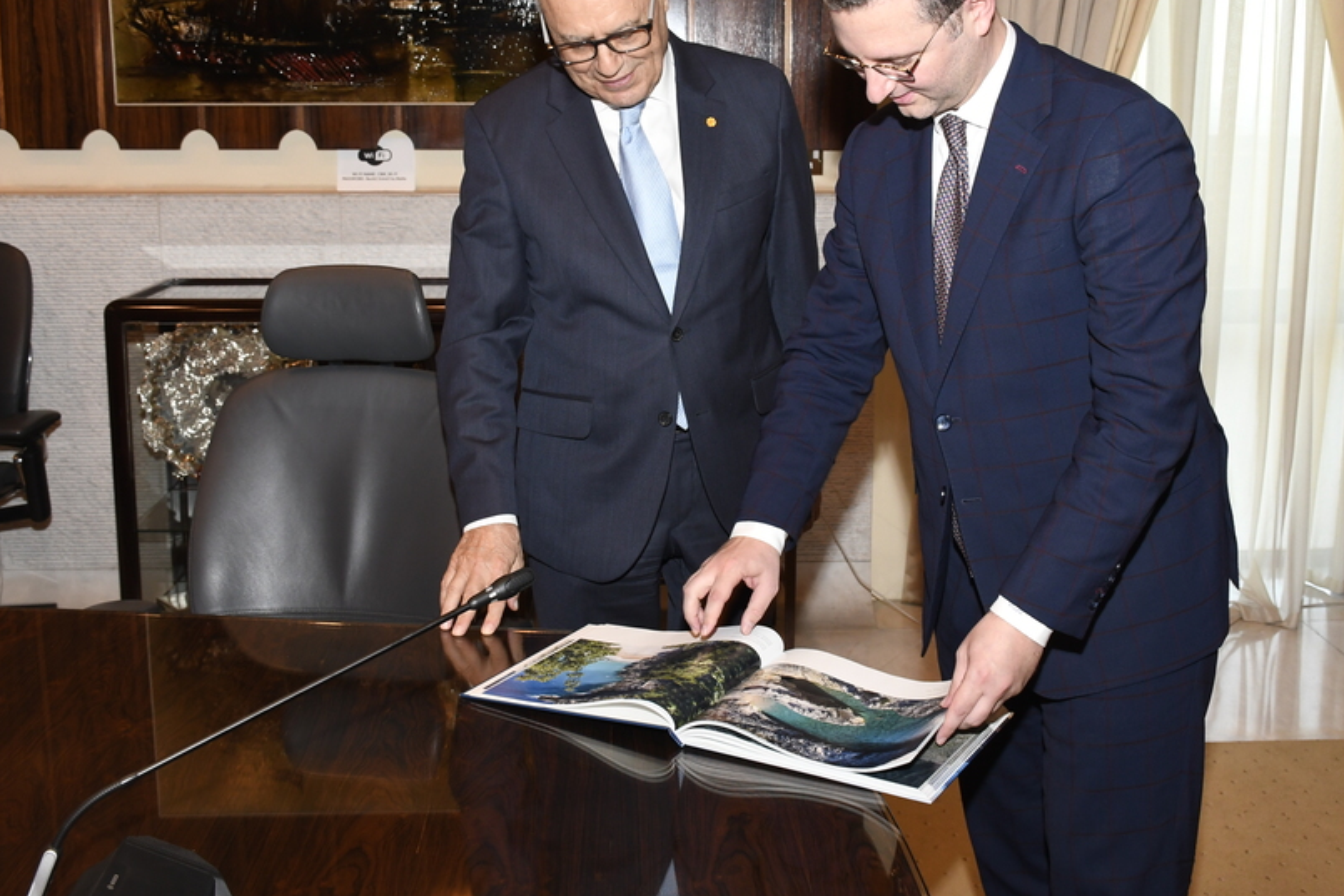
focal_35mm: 41
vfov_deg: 32.5
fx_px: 1531
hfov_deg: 47.4
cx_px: 718
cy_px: 346
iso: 1000
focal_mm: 22
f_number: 8
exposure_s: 1/80
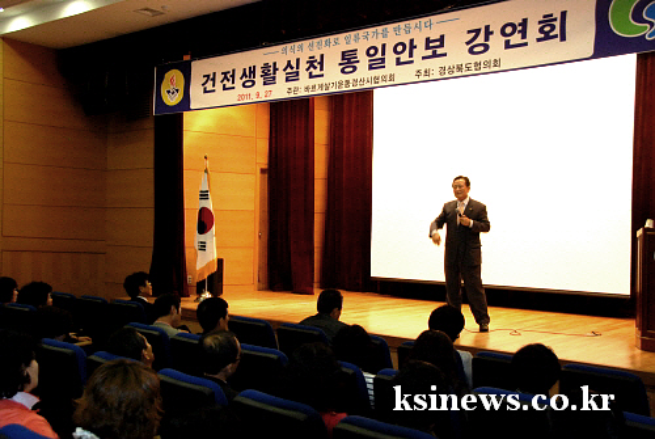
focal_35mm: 39
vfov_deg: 34.3
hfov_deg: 49.5
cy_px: 220
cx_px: 328
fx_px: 711
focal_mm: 26
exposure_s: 1/60
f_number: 5
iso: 800
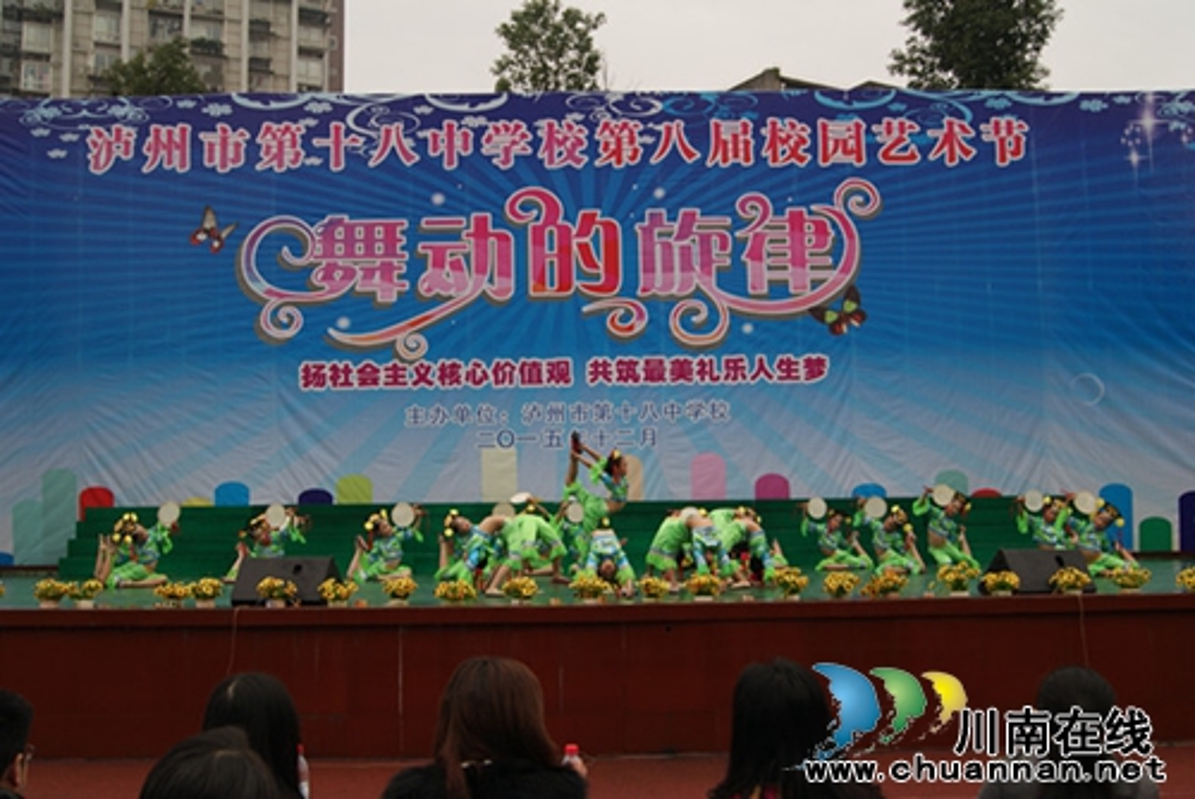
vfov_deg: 34.3
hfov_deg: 49.5
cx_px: 598
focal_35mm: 39
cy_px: 400
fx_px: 1295
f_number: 5
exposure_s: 1/50
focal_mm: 26
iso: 100
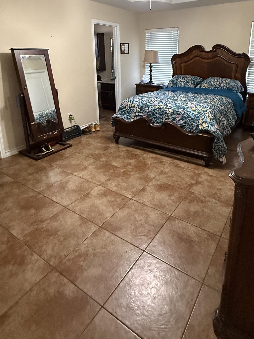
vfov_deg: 71.6
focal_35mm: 23
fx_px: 225
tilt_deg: -12.4
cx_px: 145
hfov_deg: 58.6
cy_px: 111
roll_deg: -1.0
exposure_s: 1/60
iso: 800
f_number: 2.2
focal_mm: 2.22
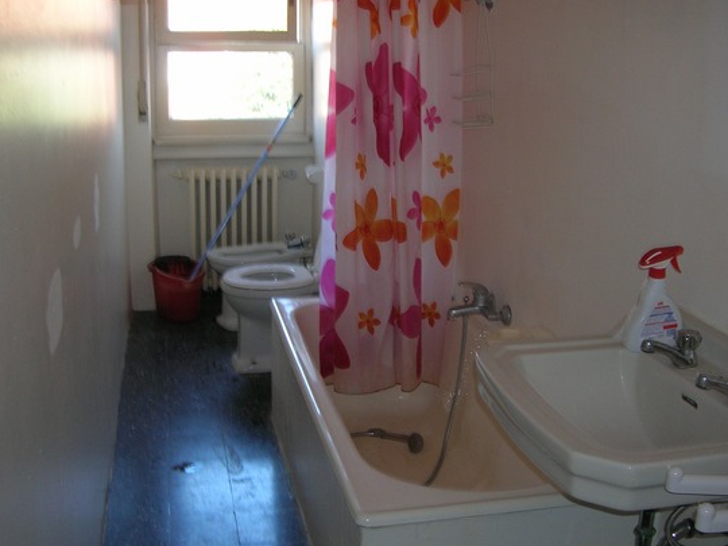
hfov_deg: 44.8
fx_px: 883
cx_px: 357
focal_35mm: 42
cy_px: 267
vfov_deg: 34.3
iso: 50
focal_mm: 5.7
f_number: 2.9
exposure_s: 1/30
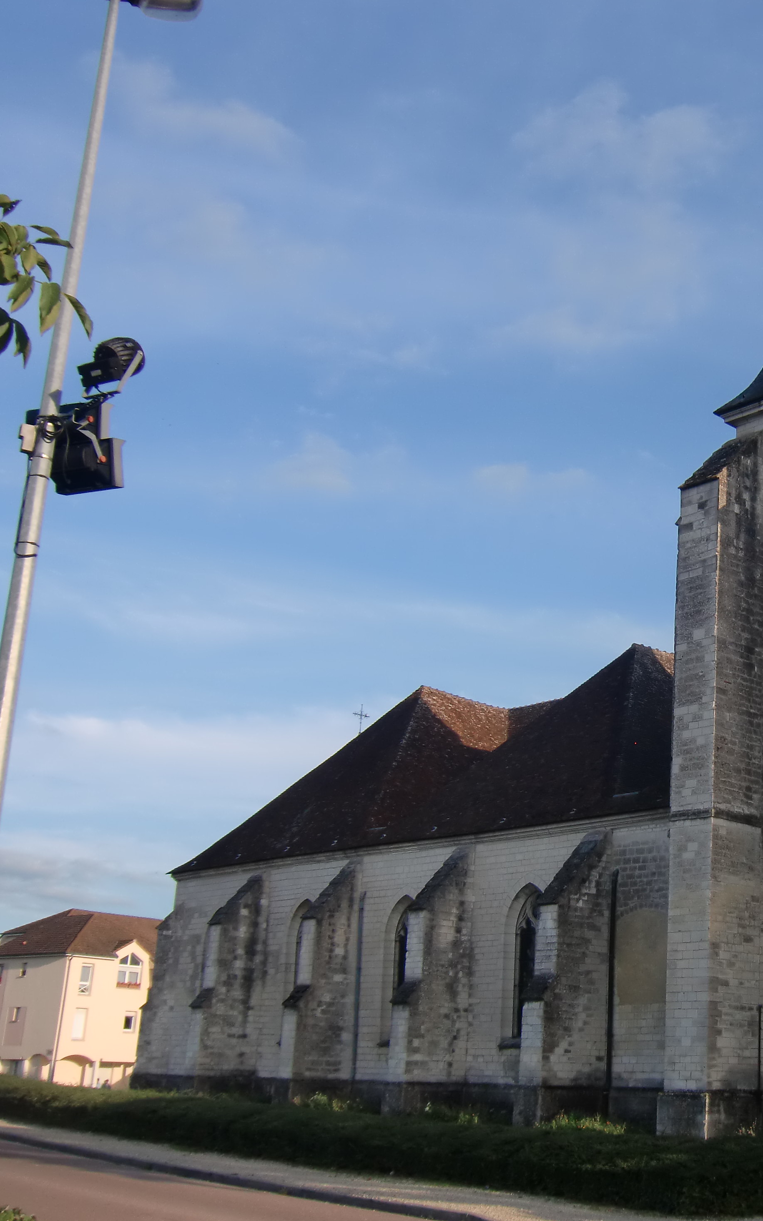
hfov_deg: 29.0
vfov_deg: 47.2
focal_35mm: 42
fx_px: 1397
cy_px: 621
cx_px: 726
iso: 64
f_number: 3.5
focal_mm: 5.2
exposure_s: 1/500
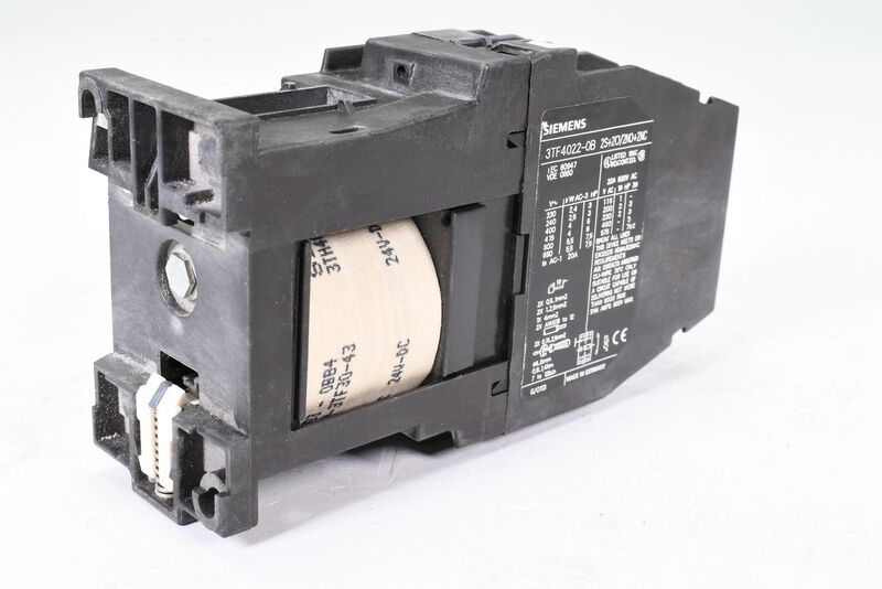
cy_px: 294
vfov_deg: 23.4
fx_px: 1421
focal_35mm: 58
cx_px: 441
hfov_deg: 34.5
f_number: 11
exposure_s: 1/20
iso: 250
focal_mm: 29
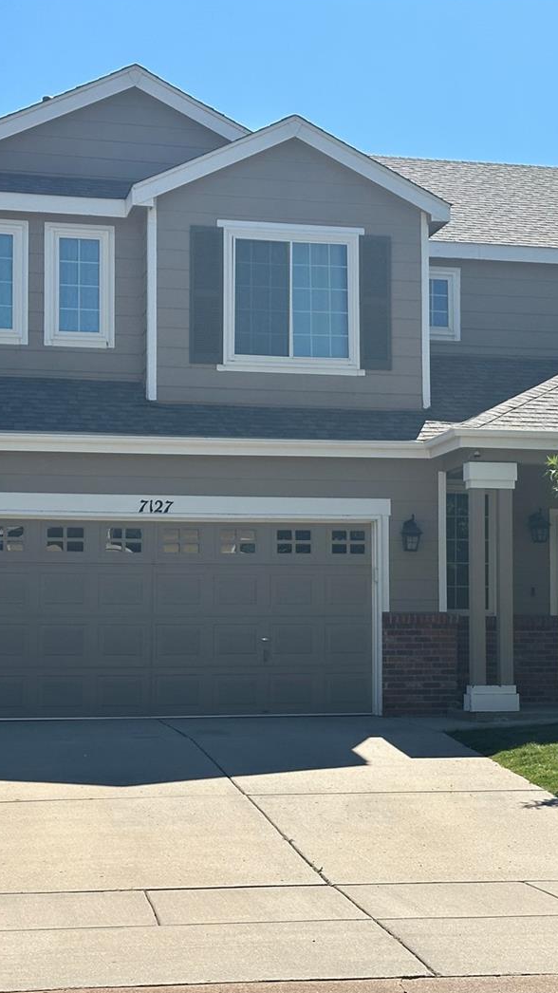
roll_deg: +0.6
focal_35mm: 72
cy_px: 502
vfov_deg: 29.4
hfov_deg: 16.7
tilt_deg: +4.7
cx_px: 386
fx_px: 1895
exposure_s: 1/3731
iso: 64
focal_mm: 6.86
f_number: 1.78
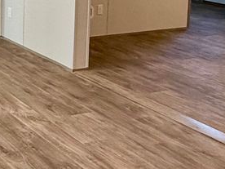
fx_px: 461
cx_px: -124
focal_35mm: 71
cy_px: -42
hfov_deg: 22.1
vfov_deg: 19.4
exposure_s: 1/120
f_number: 2.2
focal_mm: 2.22
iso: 200
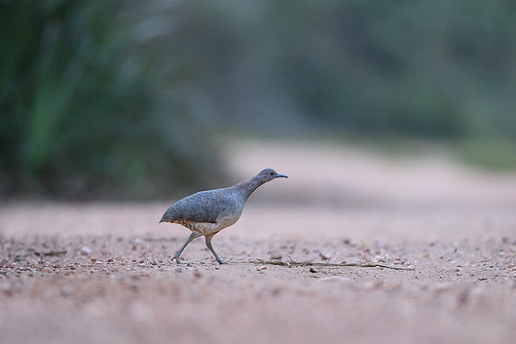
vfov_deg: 2.0
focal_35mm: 701
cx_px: 228
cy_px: 211
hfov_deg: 2.9
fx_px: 10044
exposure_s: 1/500
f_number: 4
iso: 2500
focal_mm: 500
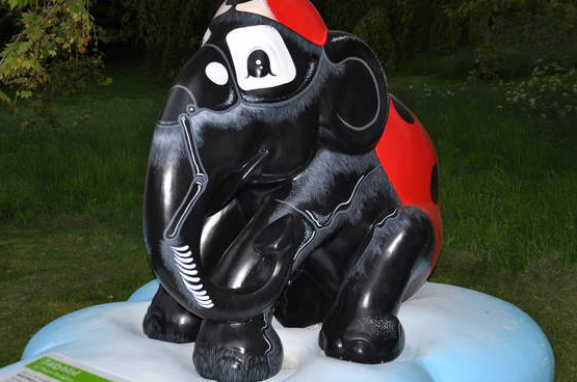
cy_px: 172
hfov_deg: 43.7
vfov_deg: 29.7
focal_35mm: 45
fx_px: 720
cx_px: 296
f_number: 4
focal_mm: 26
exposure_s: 1/60
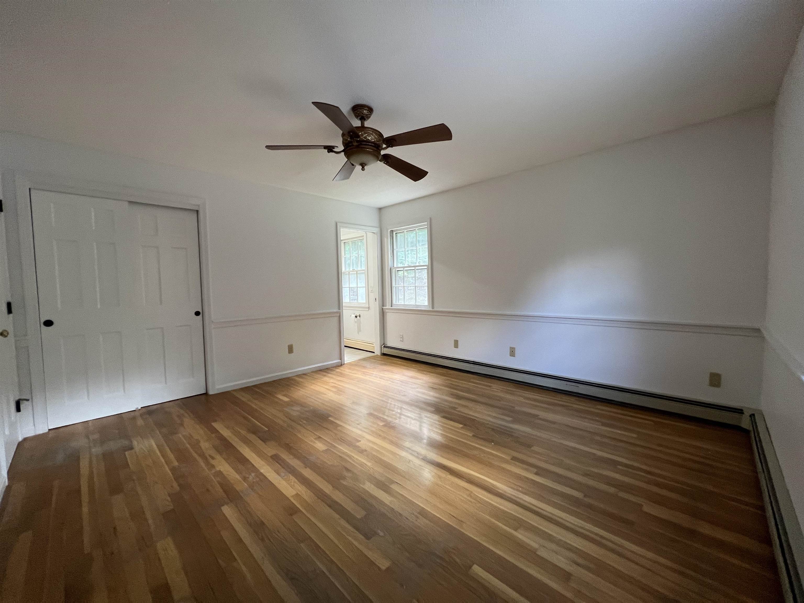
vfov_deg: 89.9
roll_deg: +1.3
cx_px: 402
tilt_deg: -3.1
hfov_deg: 106.2
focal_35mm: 13
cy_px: 302
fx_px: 302
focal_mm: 1.57
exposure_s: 1/60
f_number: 1.8
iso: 200
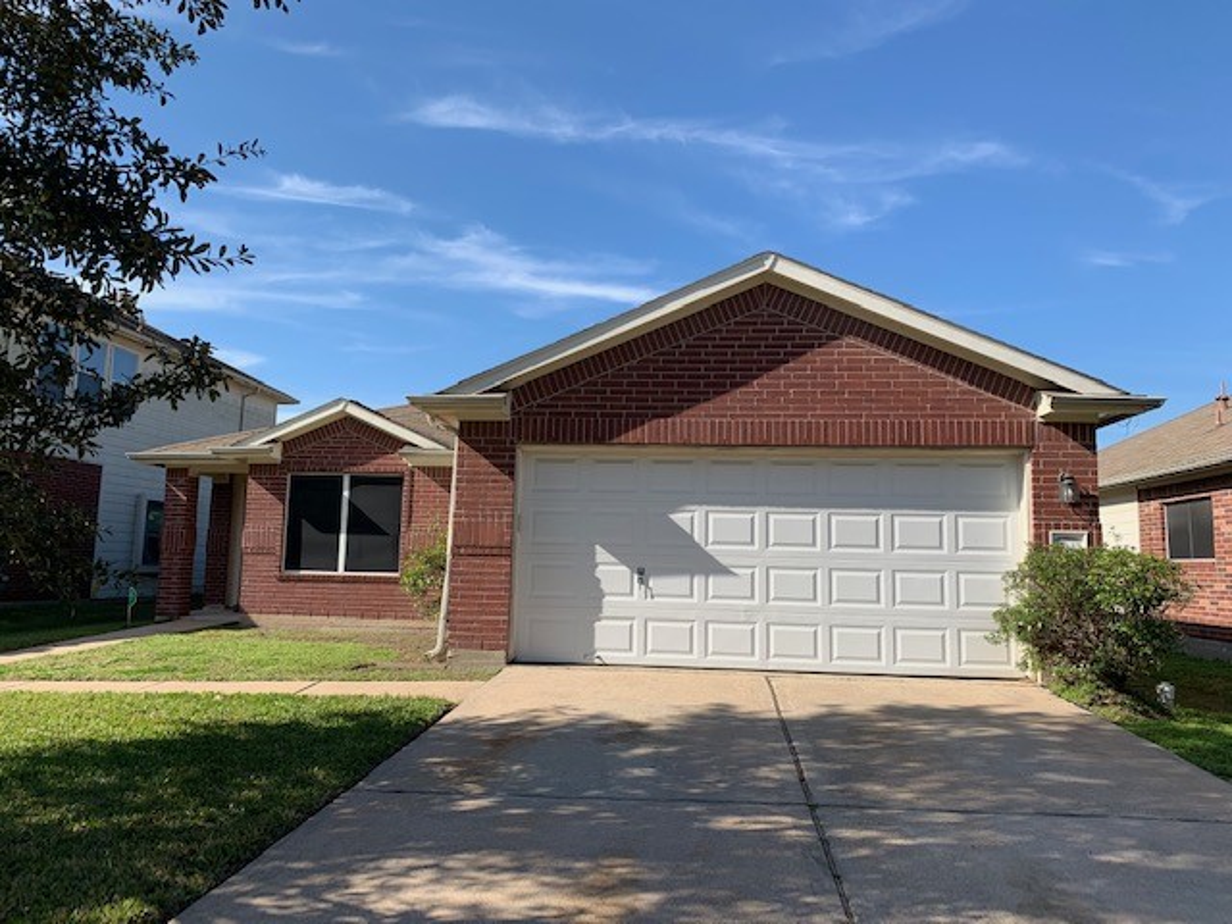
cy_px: 462
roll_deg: -1.2
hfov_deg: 67.3
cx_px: 616
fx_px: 925
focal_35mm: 26
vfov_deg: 53.1
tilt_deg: +6.9
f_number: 1.8
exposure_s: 1/1845
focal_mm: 4.25
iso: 25
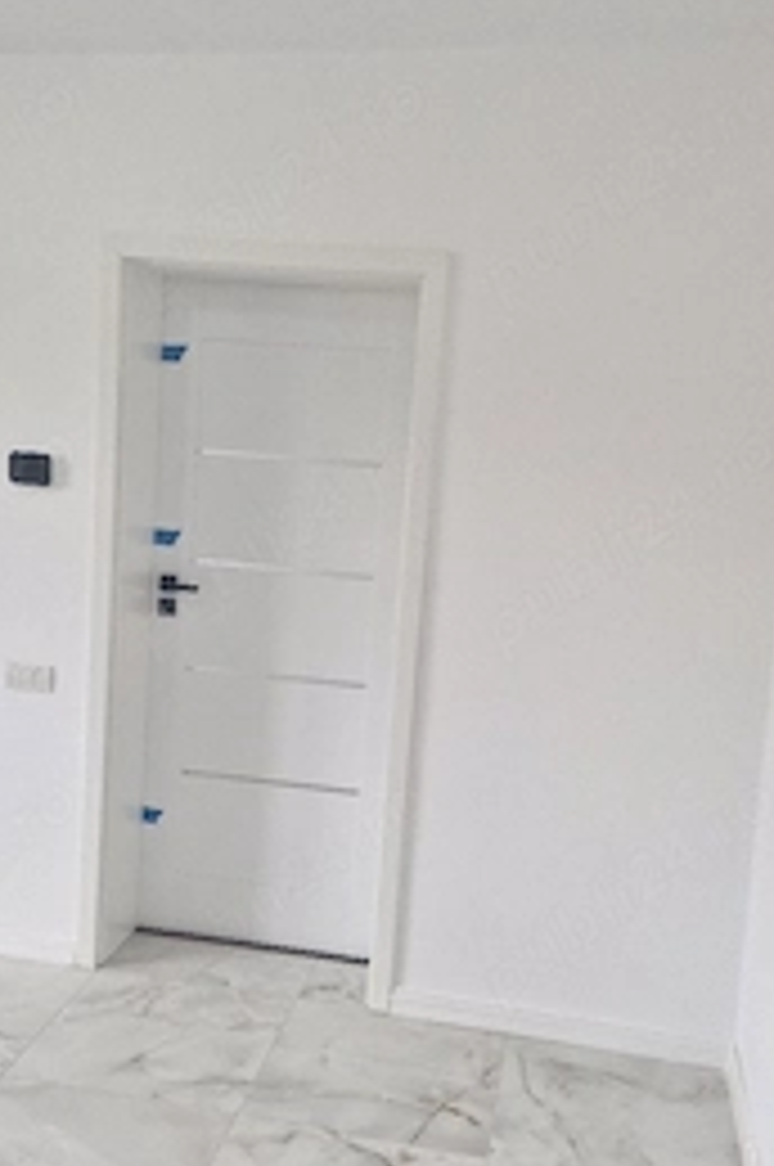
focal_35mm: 37
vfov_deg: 51.9
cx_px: 369
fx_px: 1196
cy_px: 594
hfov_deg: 35.8
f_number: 1.8
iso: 125
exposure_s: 1/182
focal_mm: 5.54
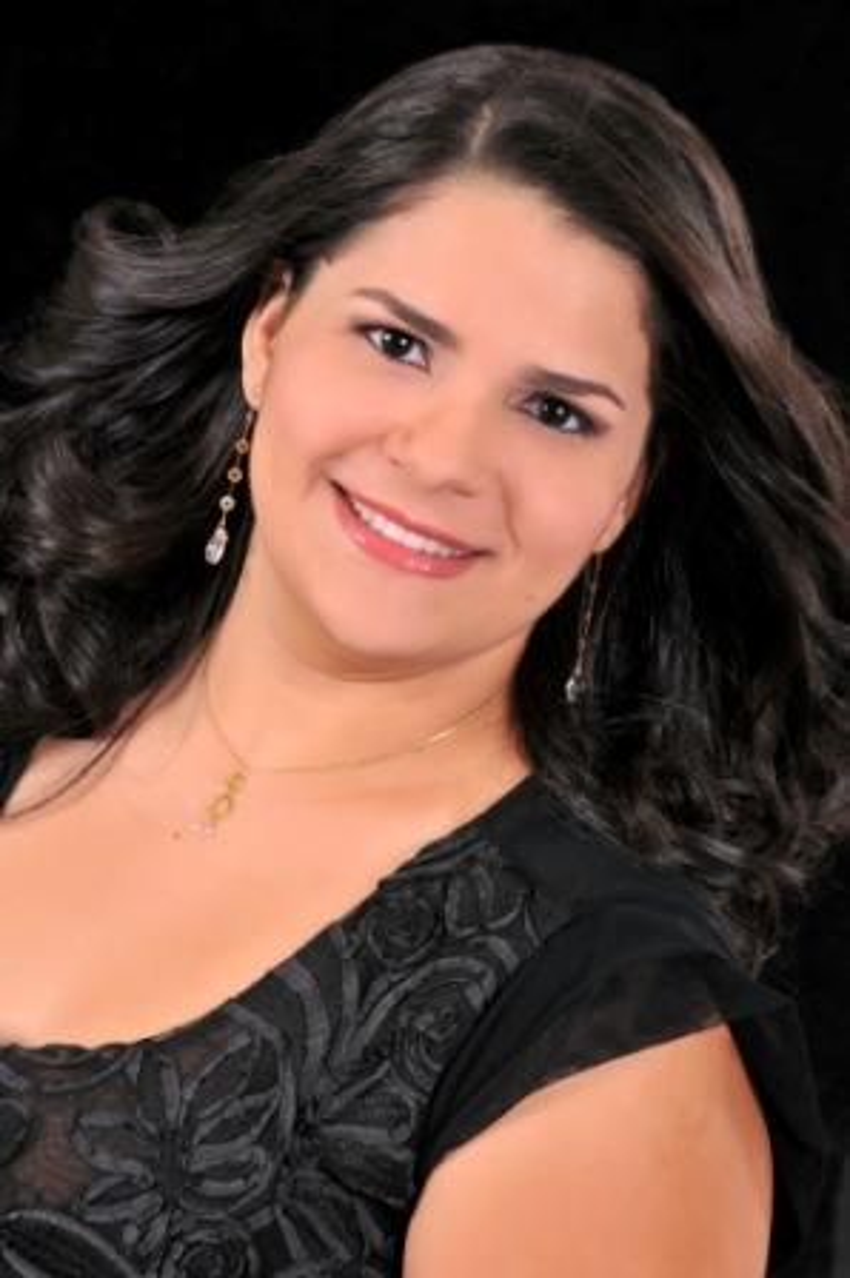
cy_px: 639
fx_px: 4522
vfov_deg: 16.1
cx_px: 425
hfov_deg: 10.7
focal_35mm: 128
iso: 200
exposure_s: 1/125
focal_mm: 85
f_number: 10
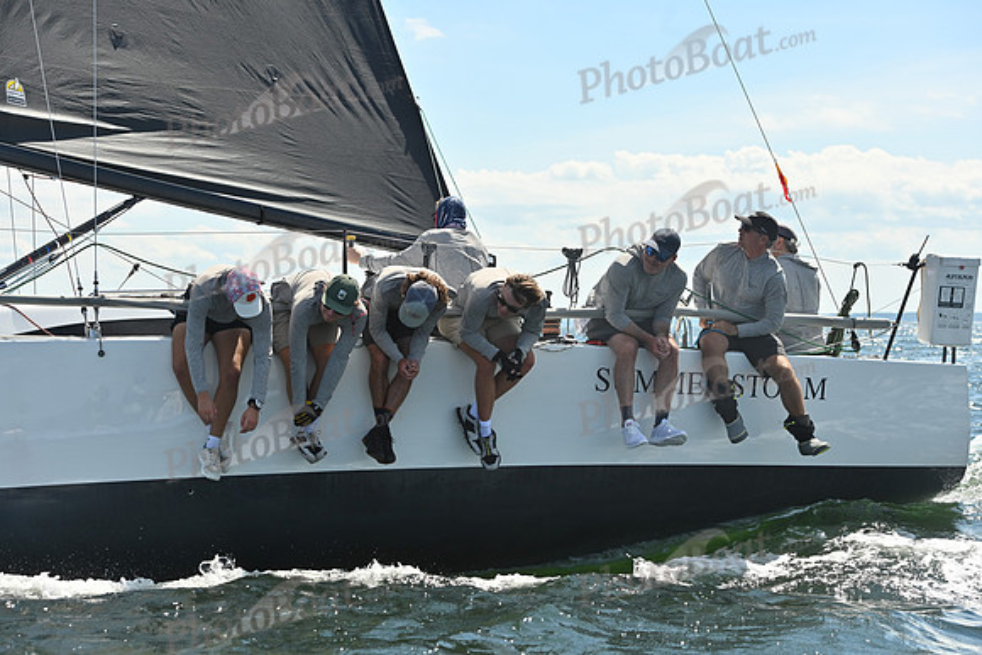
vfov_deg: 18.2
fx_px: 2046
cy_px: 328
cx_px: 491
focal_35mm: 75
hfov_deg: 27.0
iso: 250
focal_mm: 75
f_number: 7.1
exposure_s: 1/1600
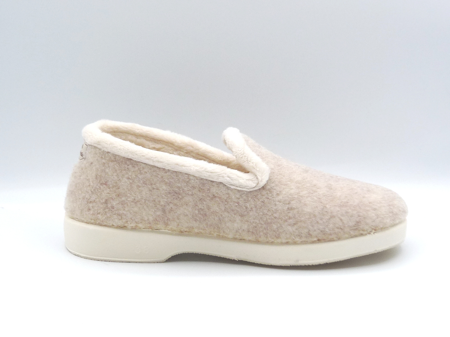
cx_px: 225
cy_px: 168
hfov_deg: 38.9
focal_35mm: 49
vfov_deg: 29.7
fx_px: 637
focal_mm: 4.8
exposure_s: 1/200
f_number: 5
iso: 100
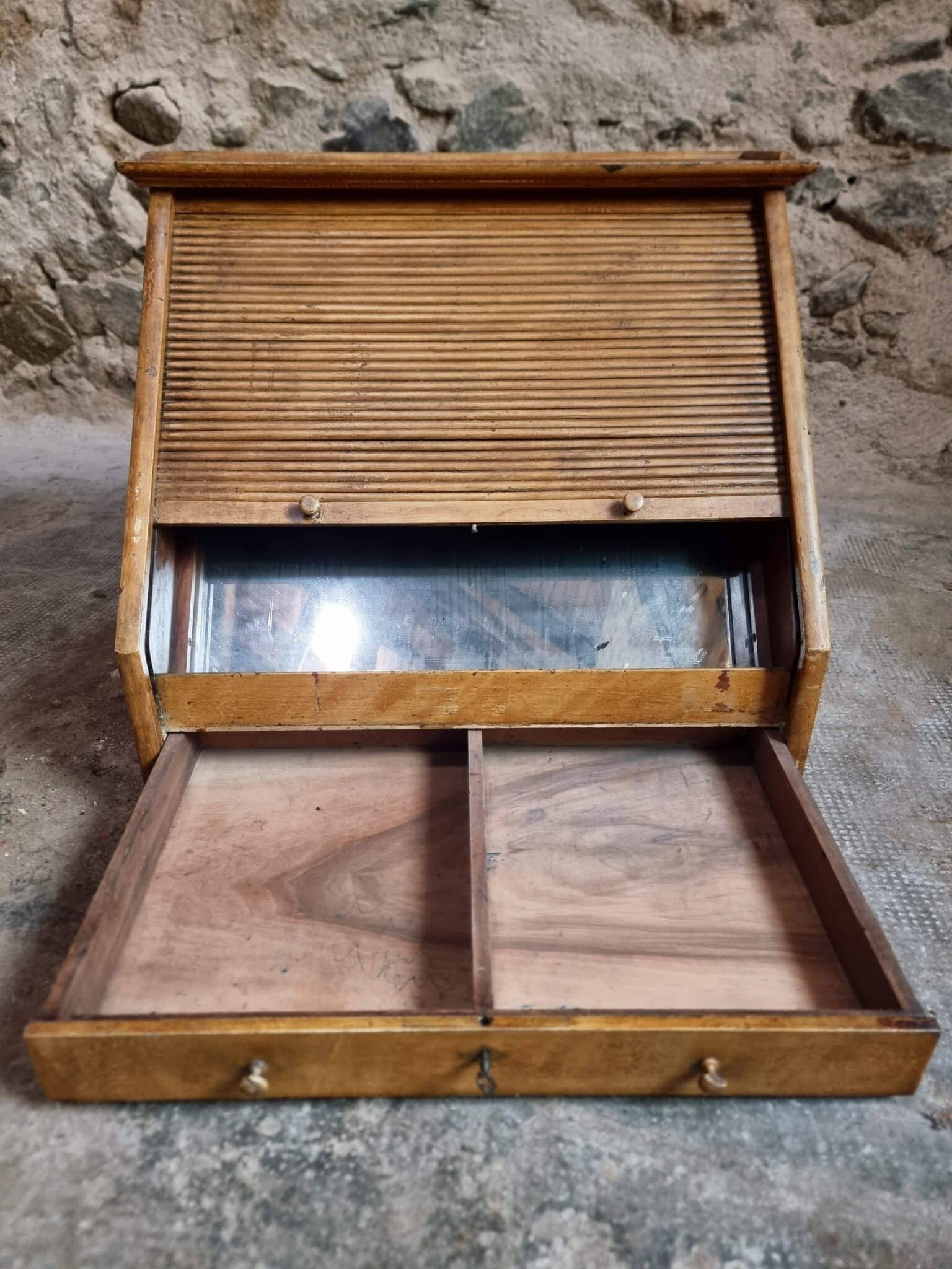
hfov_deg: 56.8
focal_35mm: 24
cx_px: 476
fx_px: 880
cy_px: 634
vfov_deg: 71.6
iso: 640
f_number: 1.8
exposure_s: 1/30
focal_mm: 6.7
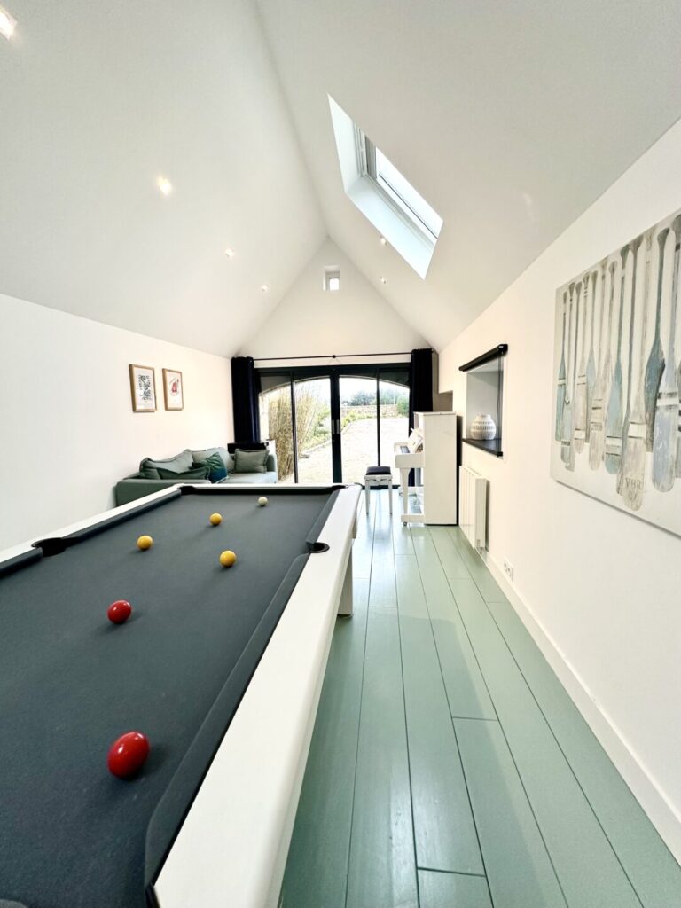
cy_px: 454
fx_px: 367
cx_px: 340
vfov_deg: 102.1
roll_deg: +1.4
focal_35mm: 14
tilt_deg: -6.1
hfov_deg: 85.7
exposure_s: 1/99
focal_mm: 2.22
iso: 125
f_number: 2.2
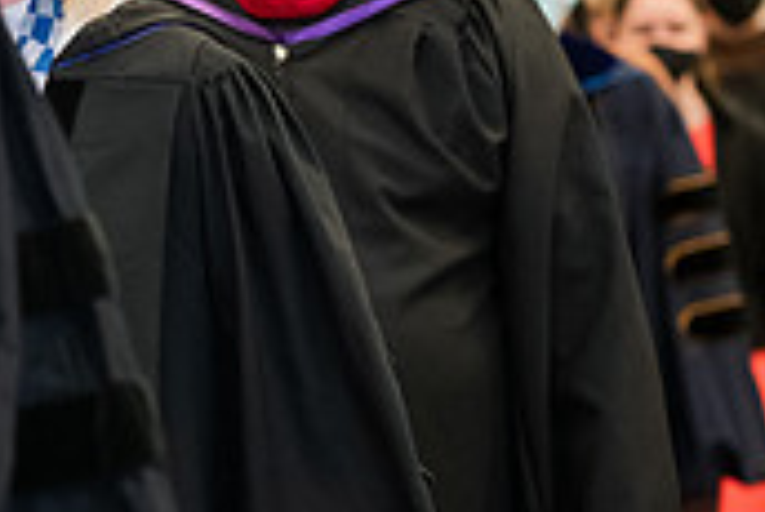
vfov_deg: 4.3
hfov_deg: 6.4
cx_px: 27
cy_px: 60
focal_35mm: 320
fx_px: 6806
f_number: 3.5
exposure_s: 1/200
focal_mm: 95
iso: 2000
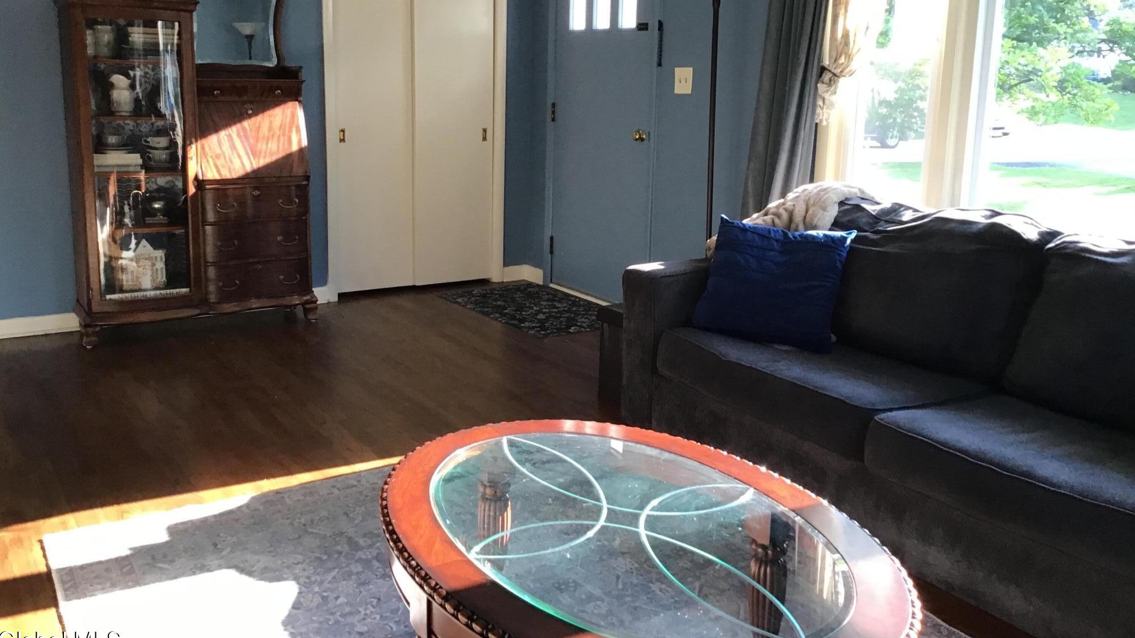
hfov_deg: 58.0
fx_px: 1023
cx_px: 566
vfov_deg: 34.5
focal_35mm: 34
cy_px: 252
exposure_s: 1/30
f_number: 2.4
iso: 32
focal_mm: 3.3
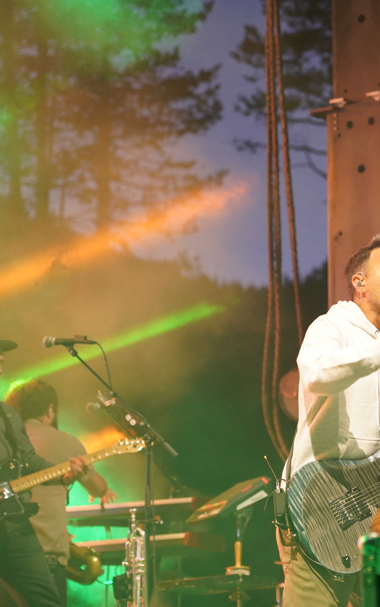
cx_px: 411
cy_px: 304
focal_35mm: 161
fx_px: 2667
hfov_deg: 8.1
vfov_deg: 13.0
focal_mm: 105
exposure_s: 1/160
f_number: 4
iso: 1600
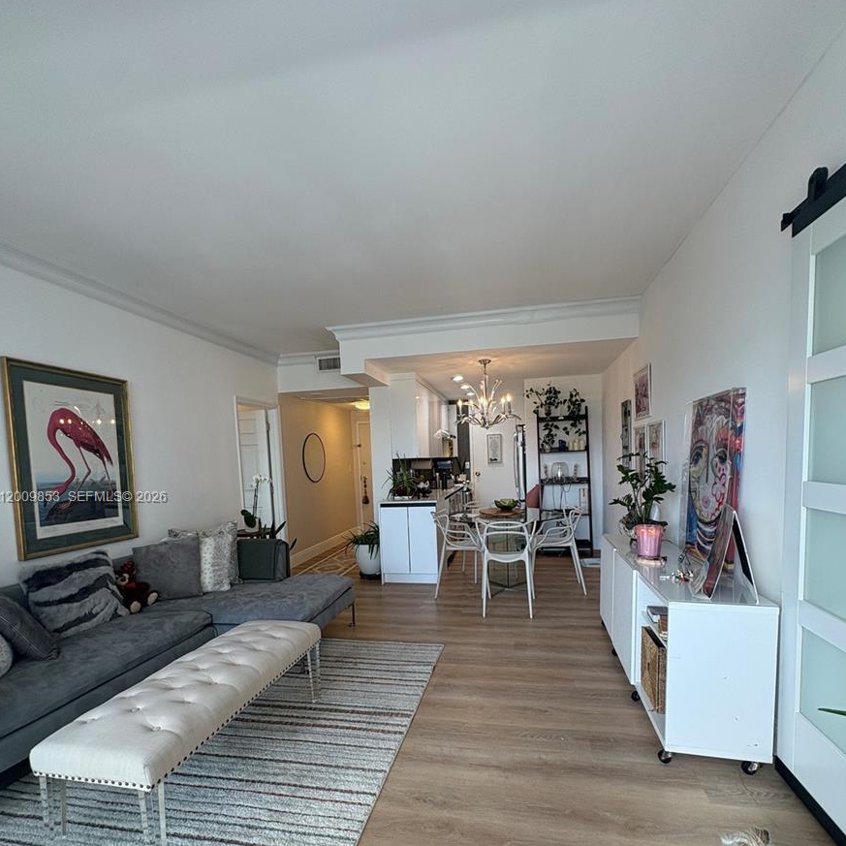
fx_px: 470
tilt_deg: -4.2
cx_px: 423
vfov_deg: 83.2
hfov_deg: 84.0
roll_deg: +1.6
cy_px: 498
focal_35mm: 17
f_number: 2.2
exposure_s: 1/131
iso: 100
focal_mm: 2.22
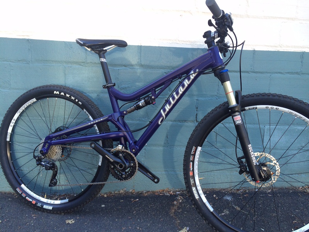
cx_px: 154
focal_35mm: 29
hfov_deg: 61.7
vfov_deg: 48.2
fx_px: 259
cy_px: 116
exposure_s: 1/120
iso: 50
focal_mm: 4.15
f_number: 2.2
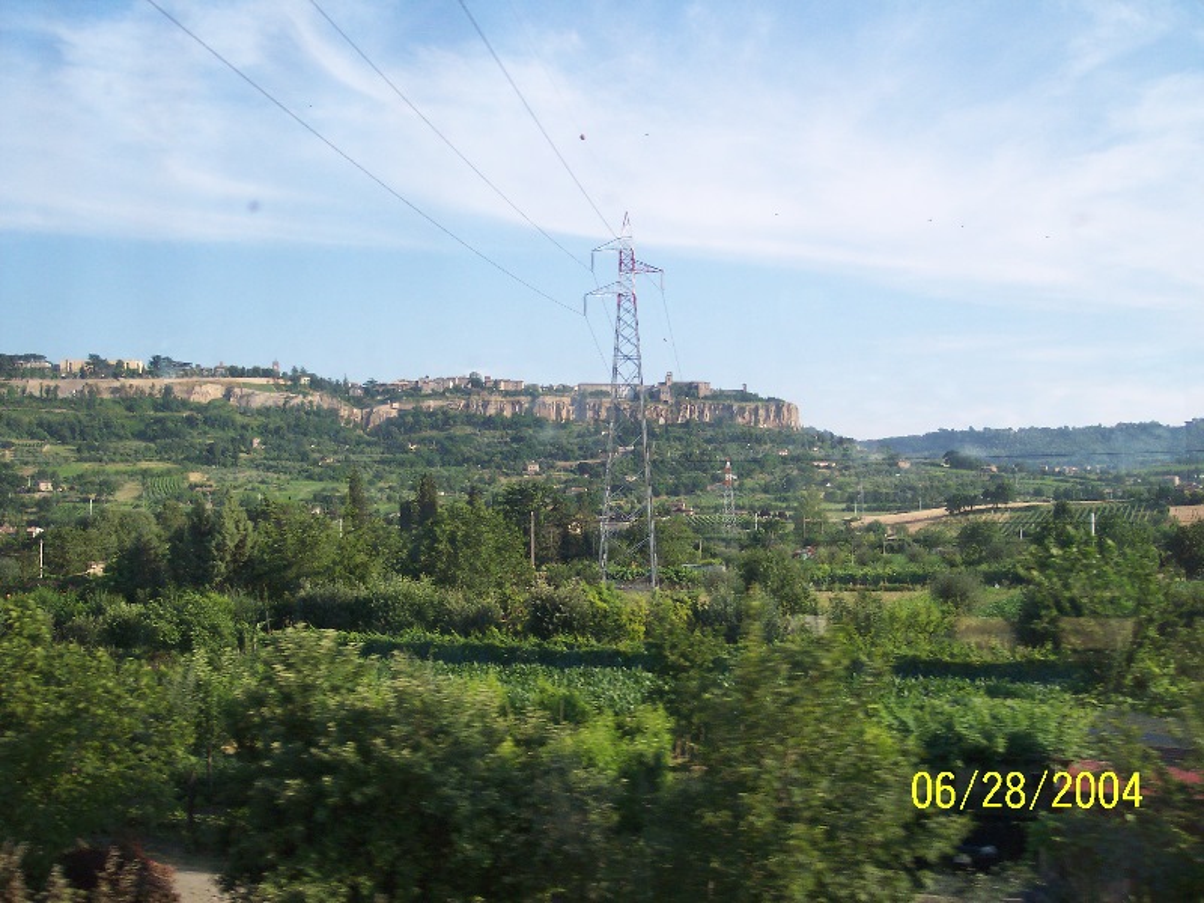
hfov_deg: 49.0
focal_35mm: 38
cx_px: 602
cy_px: 452
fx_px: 1322
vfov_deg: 37.7
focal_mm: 8
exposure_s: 1/500
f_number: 2.8
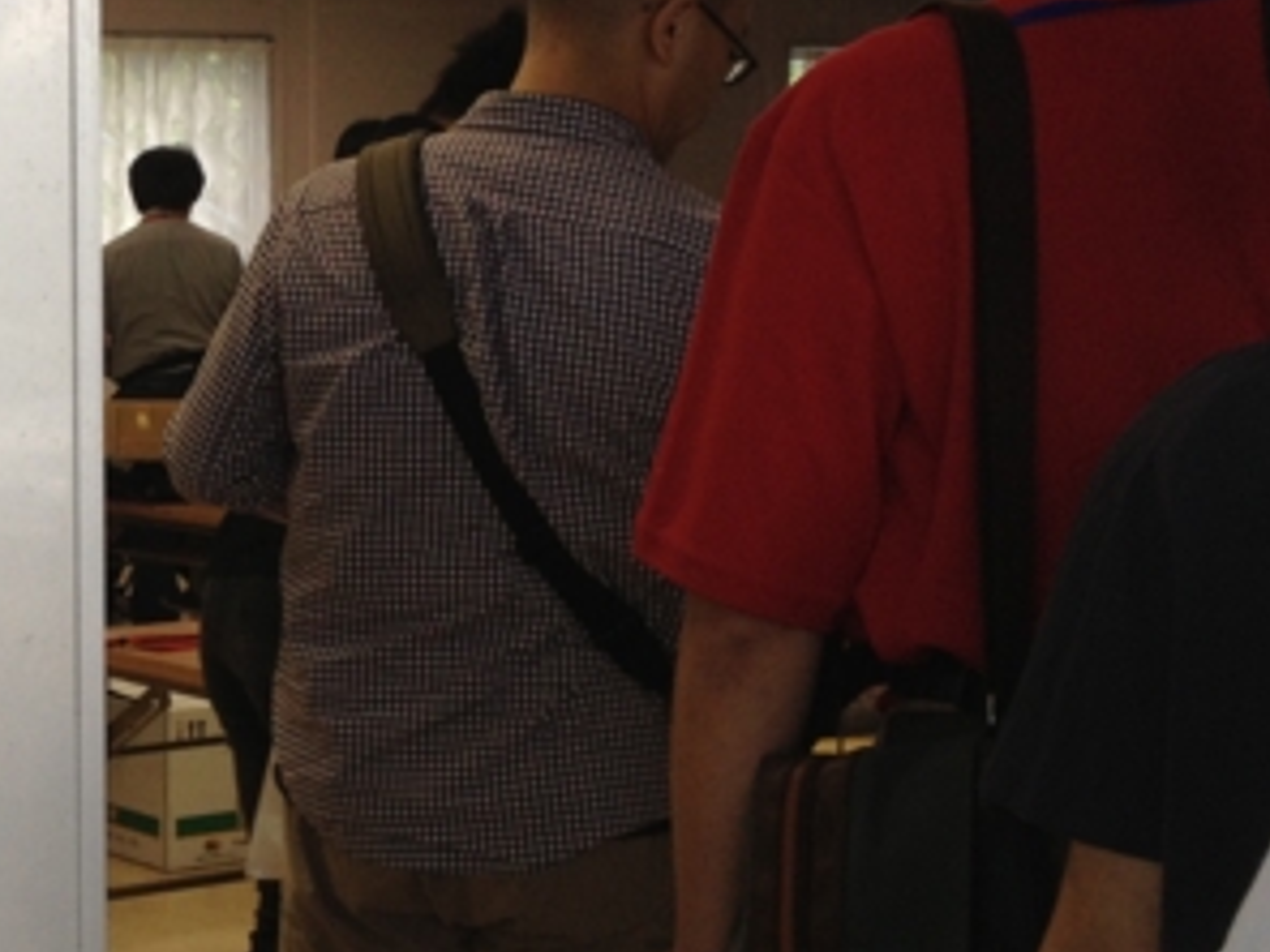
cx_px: 17
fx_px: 3119
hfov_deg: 22.2
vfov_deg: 17.4
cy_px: 497
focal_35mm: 85
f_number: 2.4
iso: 64
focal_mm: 4.28
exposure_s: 1/120
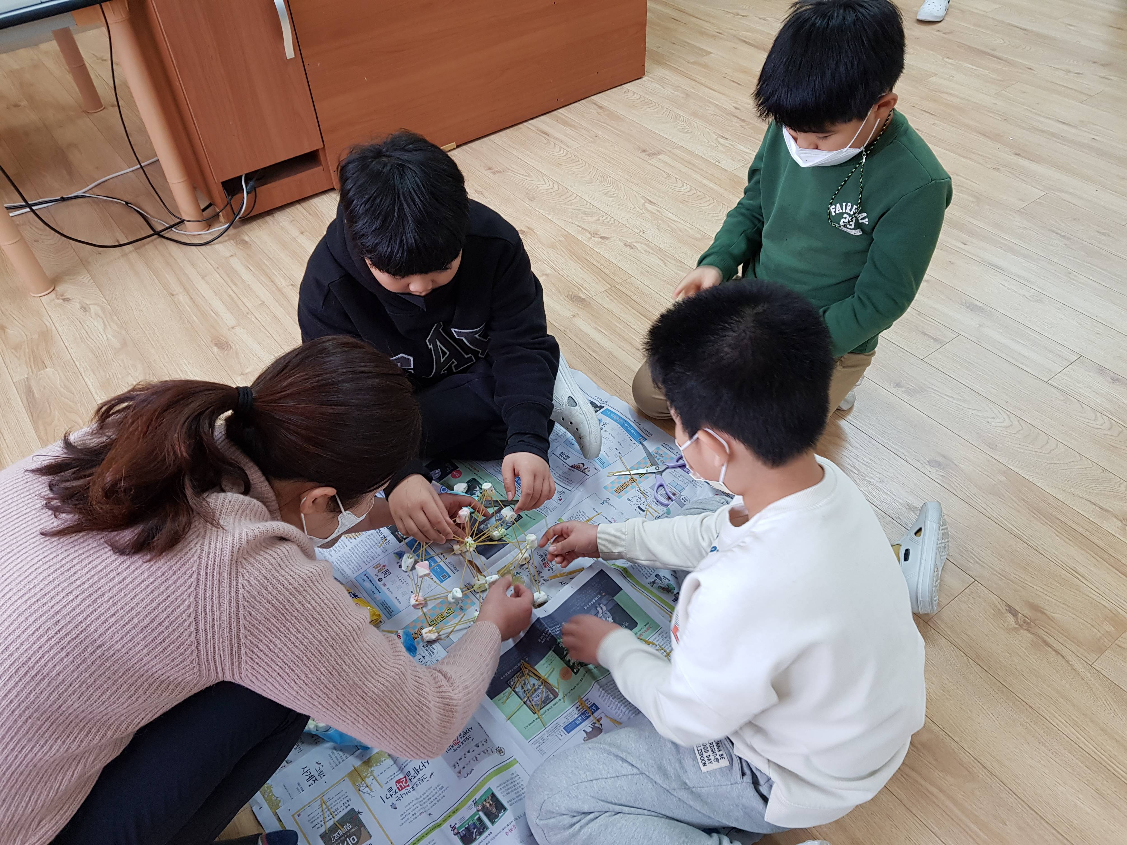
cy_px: 422
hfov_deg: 67.3
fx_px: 846
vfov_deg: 53.1
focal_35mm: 26
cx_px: 564
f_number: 1.7
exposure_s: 1/60
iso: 100
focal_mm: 4.3
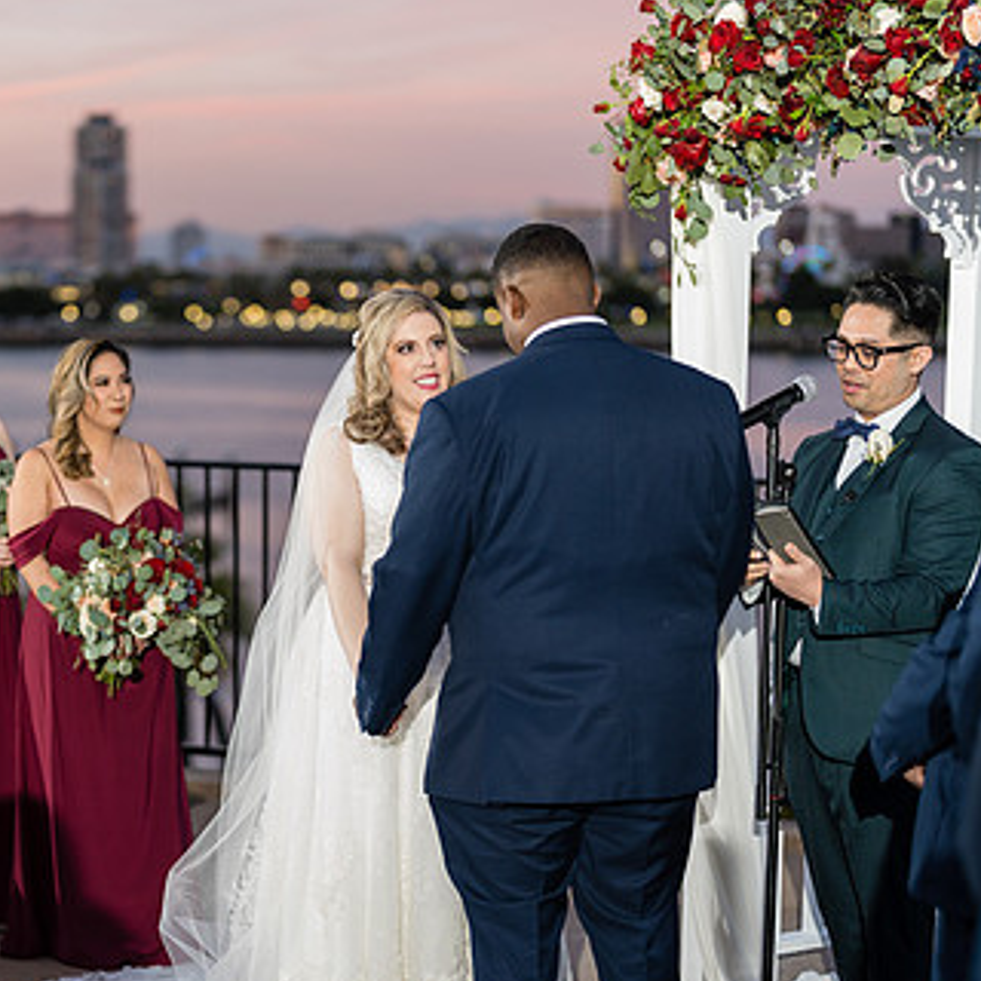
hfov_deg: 22.3
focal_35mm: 77
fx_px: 2469
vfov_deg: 22.5
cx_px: 236
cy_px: 566
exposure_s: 1/250
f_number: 1.2
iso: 500
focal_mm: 50
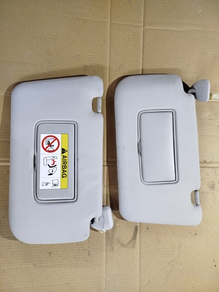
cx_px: 110
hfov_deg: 56.8
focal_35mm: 24
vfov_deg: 71.6
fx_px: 202
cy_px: 146
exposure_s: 1/33
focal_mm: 5.31
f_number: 1.7
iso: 400
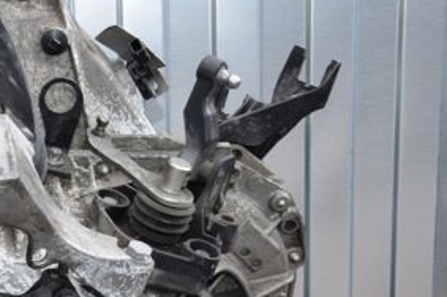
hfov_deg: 20.7
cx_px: -11
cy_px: 246
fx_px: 1178
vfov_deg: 14.3
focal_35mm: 95
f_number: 16
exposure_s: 1/200
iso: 800
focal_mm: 28
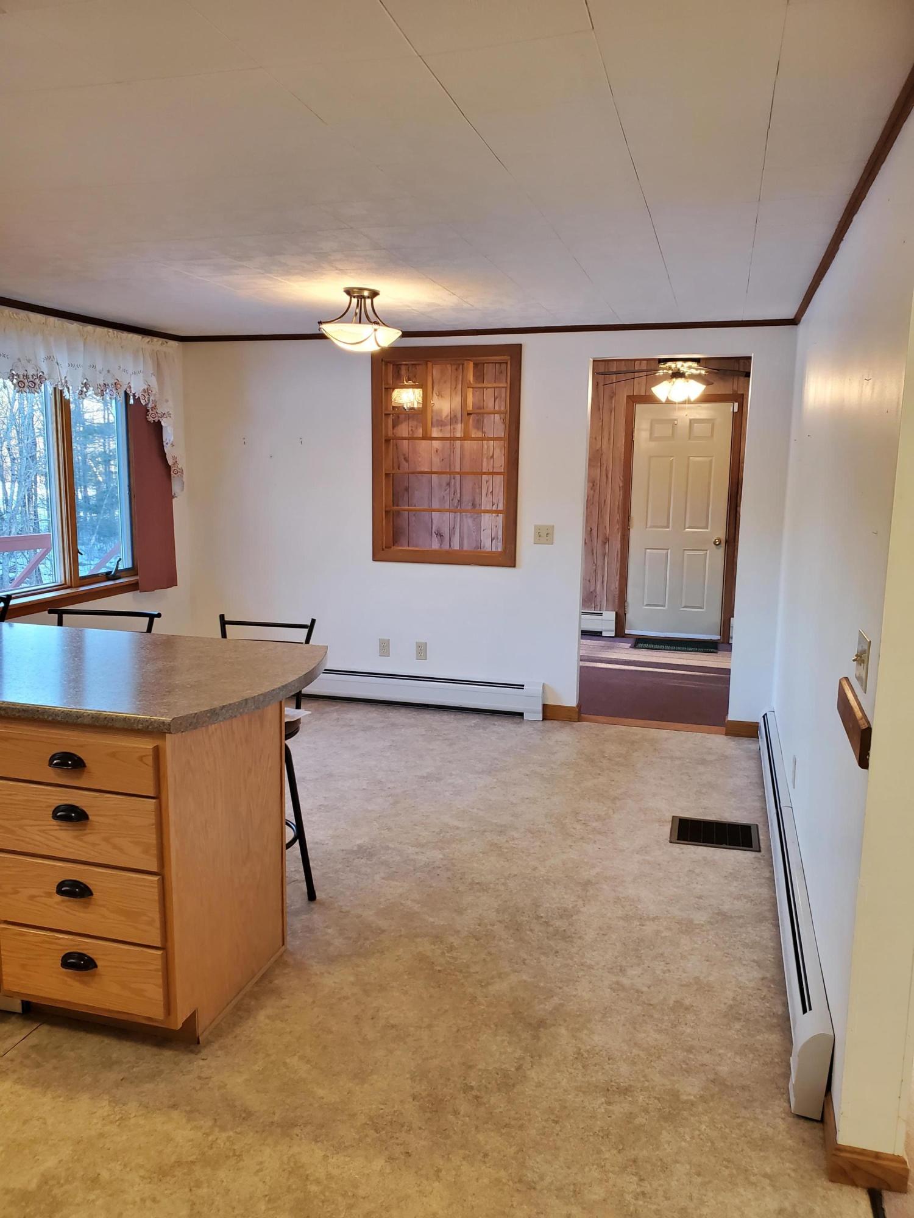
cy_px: 609
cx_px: 457
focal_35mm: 26
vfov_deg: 67.3
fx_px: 915
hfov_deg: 53.1
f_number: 2.4
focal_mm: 4.3
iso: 200
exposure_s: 1/59
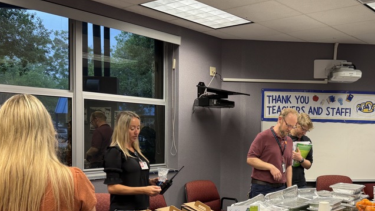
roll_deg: +0.1
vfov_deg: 28.1
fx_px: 418
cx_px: 236
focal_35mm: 42
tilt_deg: -1.6
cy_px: 149
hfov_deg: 47.9
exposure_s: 1/60
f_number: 1.78
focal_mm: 6.76
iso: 125
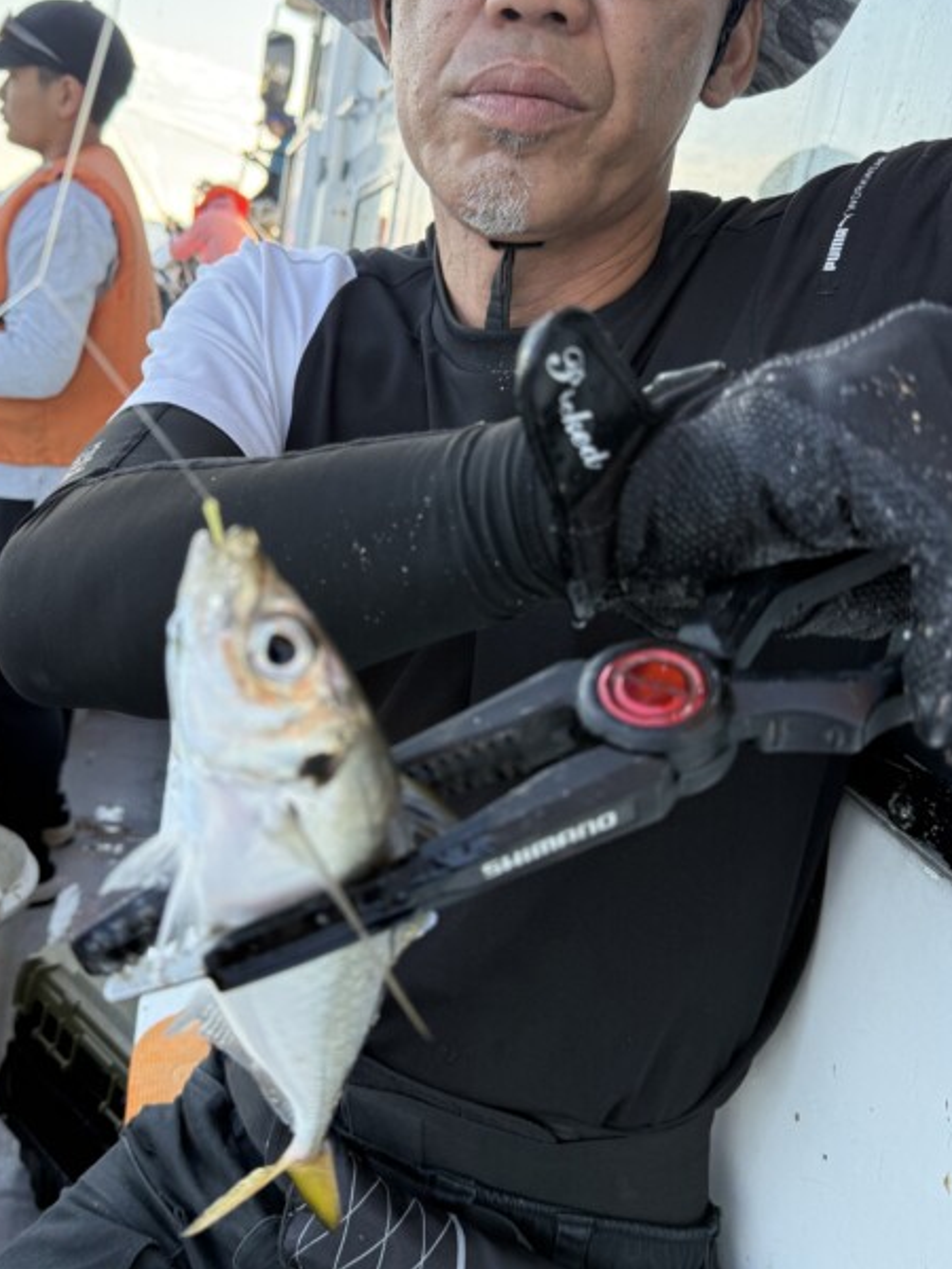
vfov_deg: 56.7
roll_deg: -13.0
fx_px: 1173
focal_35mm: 32
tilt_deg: -13.5
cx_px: 368
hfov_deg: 43.9
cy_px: 560
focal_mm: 6.76
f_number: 1.78
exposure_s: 1/488
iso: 100
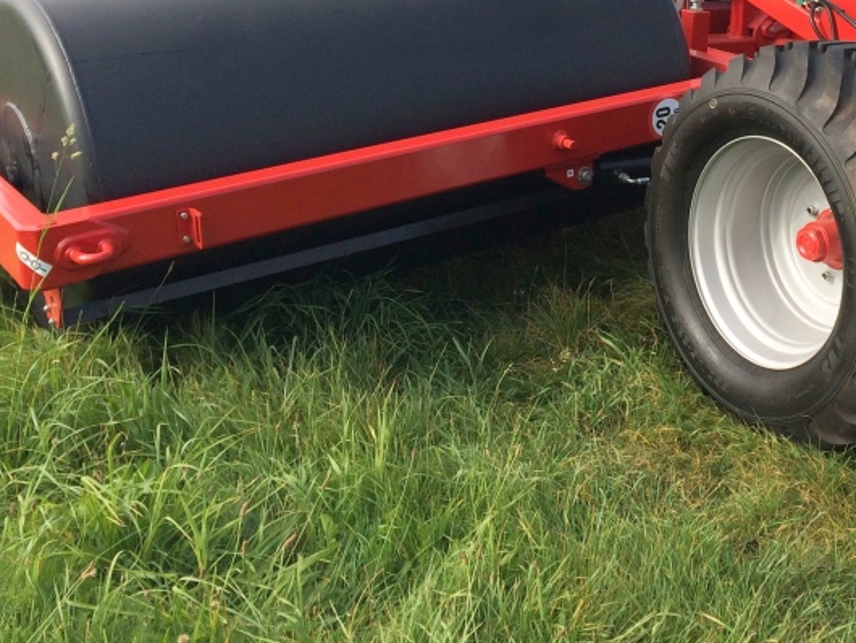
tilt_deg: -8.2
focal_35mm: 56
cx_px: 665
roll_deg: -3.1
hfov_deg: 33.5
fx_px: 1385
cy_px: 37
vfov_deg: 25.1
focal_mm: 4.15
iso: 32
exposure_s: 1/1368
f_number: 2.2
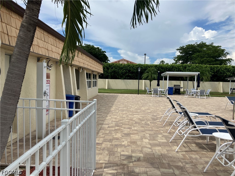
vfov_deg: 49.7
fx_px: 190
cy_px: 88
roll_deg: -0.3
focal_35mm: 28
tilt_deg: -4.9
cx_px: 118
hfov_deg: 63.4
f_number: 1.8
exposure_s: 1/3040
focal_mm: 3.99
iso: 32
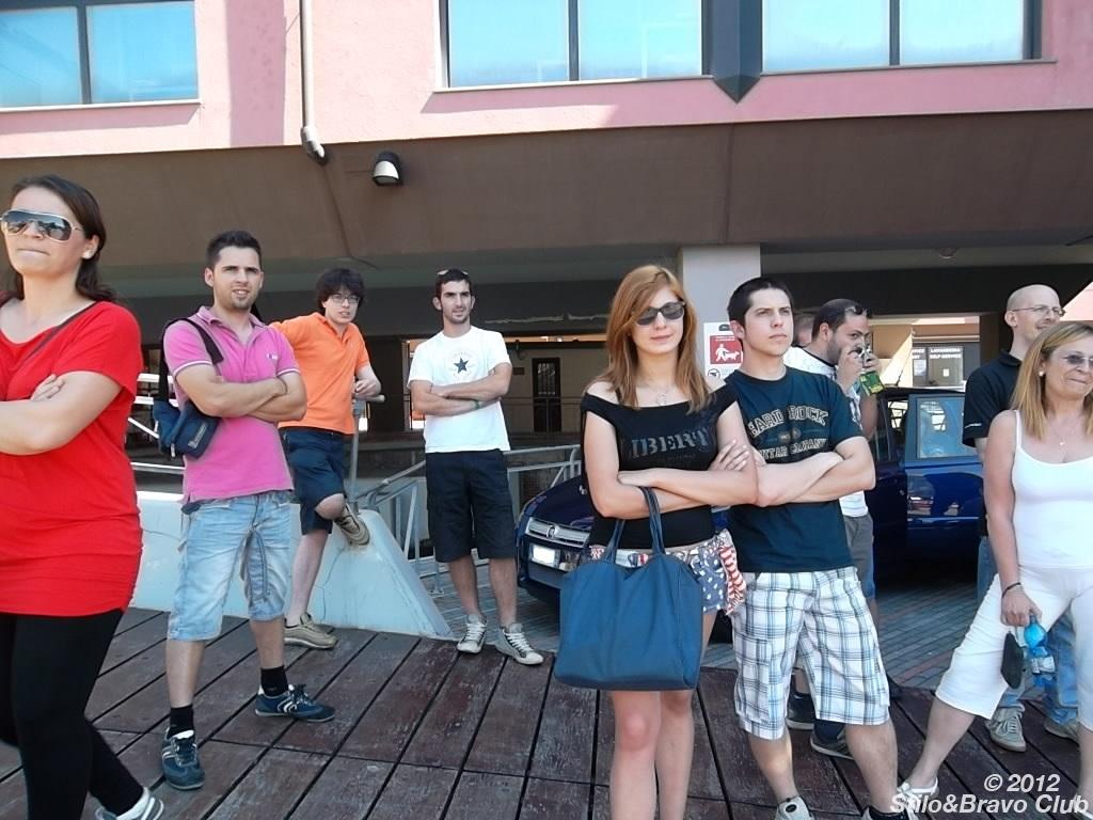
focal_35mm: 27
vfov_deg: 51.4
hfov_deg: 65.3
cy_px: 410
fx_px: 853
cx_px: 546
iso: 80
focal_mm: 4.9
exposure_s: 1/100
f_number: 3.5
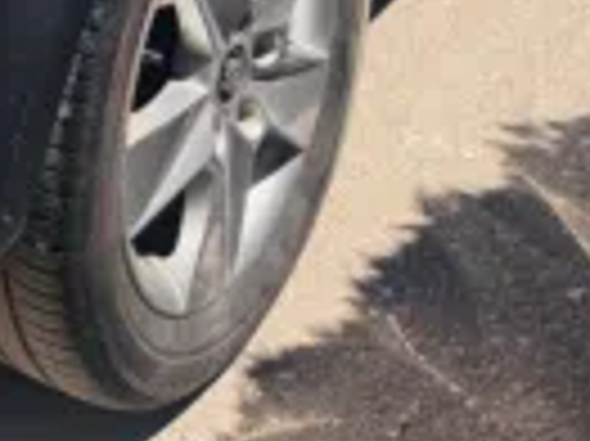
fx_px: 1992
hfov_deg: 15.5
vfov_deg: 10.9
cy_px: -576
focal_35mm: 117
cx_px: -297
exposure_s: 1/4608
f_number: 1.78
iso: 80
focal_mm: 6.76
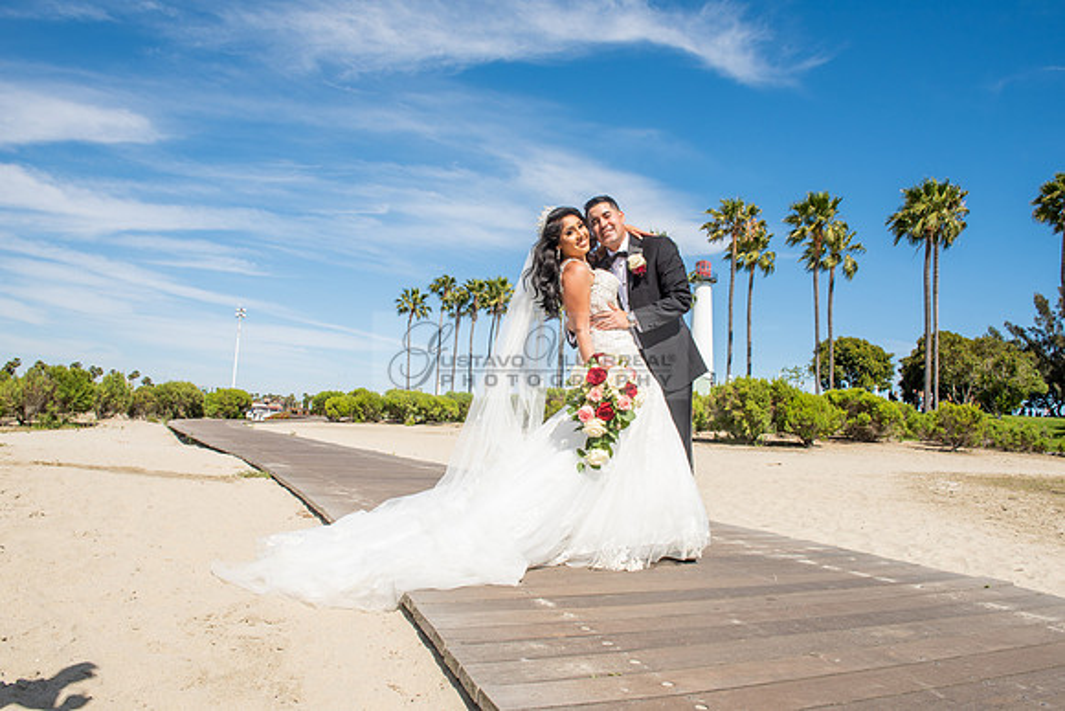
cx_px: 532
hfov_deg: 73.7
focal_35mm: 24
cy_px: 356
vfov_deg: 53.2
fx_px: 710
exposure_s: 1/250
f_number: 14
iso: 200
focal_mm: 24
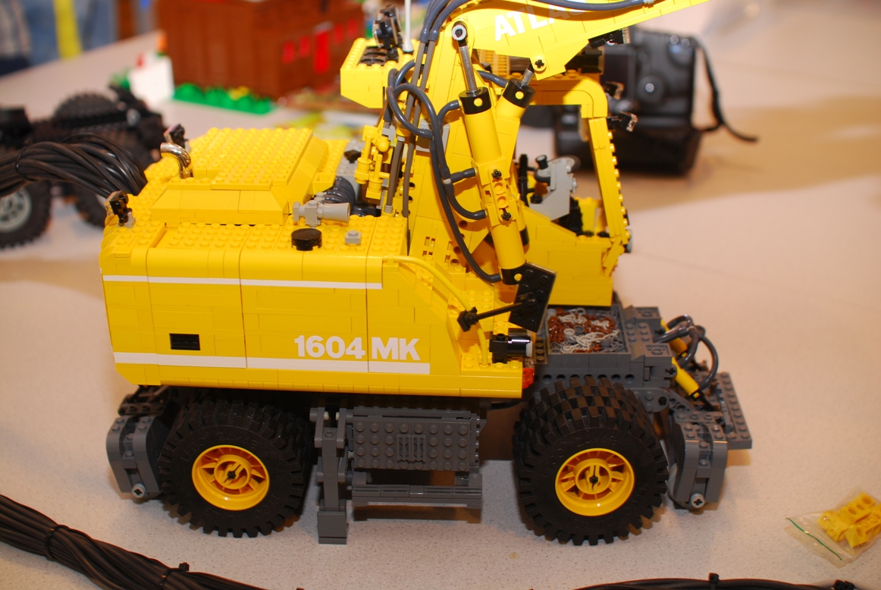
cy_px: 295
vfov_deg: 29.9
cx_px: 440
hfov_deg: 43.6
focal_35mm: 45
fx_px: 1103
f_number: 4
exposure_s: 1/30
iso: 110
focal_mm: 30
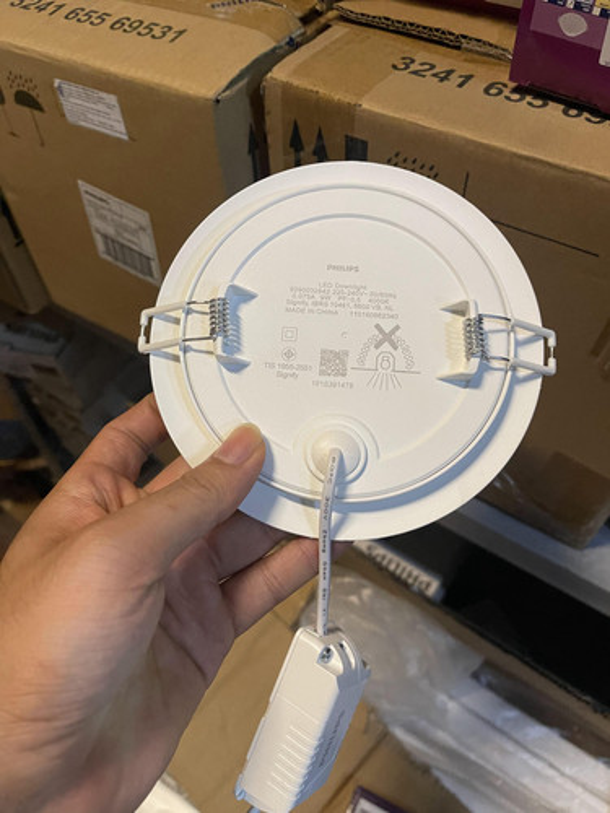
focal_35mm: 25
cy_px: 406
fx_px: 587
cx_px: 305
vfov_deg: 69.4
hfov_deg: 54.9
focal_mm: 5.1
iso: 500
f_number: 1.6
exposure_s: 1/60
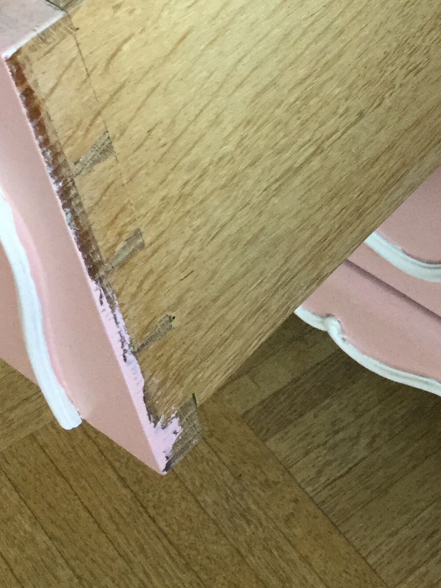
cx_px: 494
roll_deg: +0.3
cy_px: 64
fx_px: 1290
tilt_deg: -41.1
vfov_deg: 24.9
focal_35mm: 76
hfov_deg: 18.6
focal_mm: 3.3
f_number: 2.4
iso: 125
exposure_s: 1/33
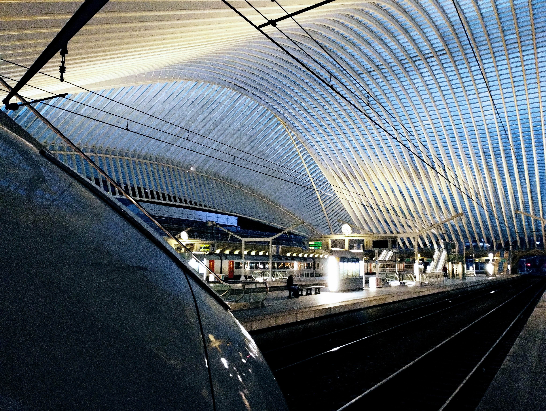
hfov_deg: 63.4
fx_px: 442
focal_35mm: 28
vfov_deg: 49.9
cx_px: 273
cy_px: 206
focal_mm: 4.27
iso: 1481
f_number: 1.8
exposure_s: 1/25
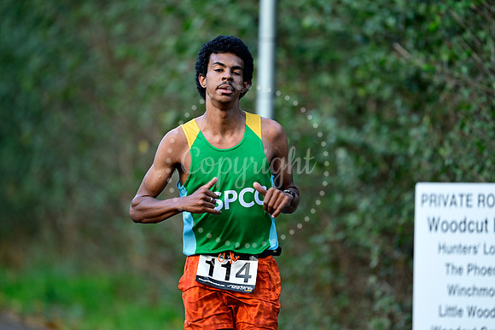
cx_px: 248
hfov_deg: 3.7
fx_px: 7701
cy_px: 165
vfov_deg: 2.5
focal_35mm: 560
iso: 800
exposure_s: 1/320
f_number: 4
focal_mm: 560
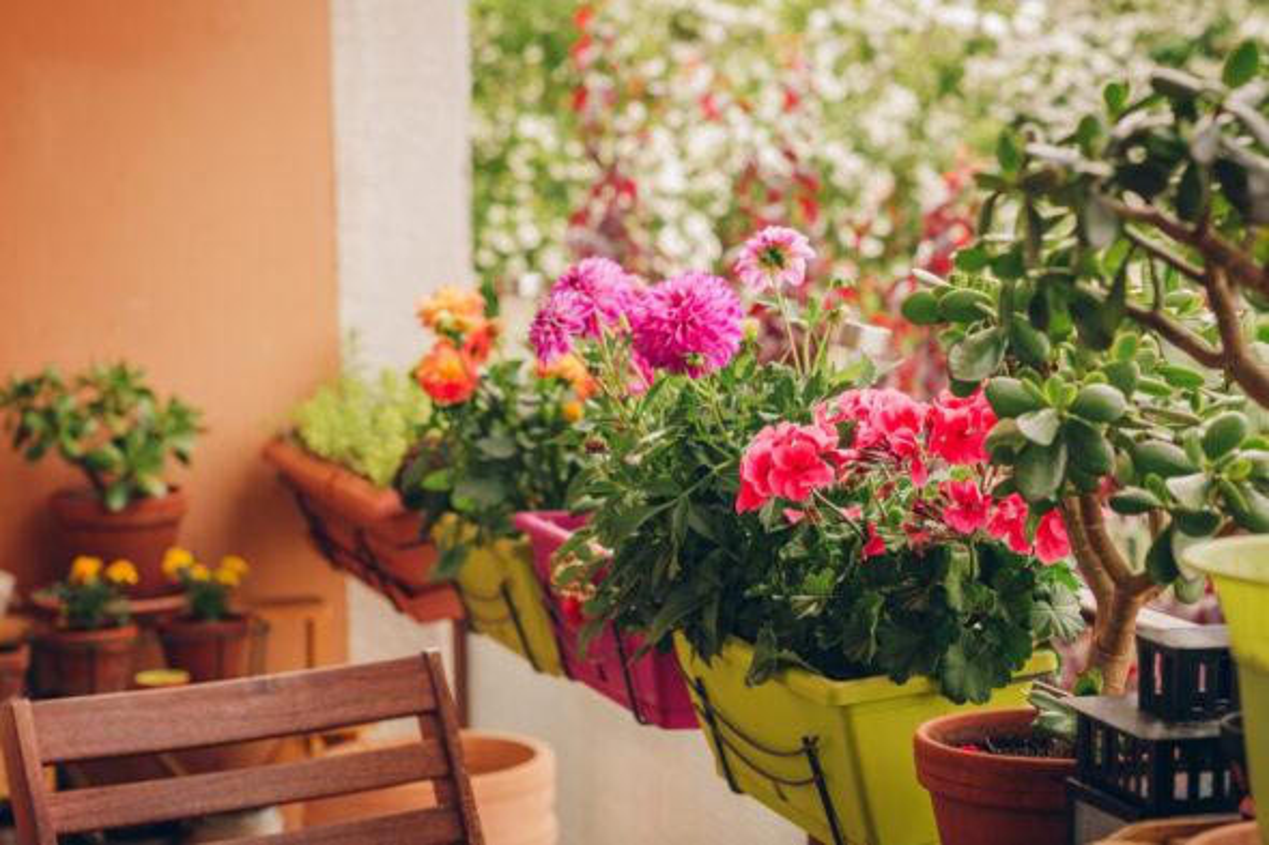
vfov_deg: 16.1
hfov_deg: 23.9
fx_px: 2995
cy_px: 422
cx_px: 634
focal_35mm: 85
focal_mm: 85
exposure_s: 1/200
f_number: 5
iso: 320
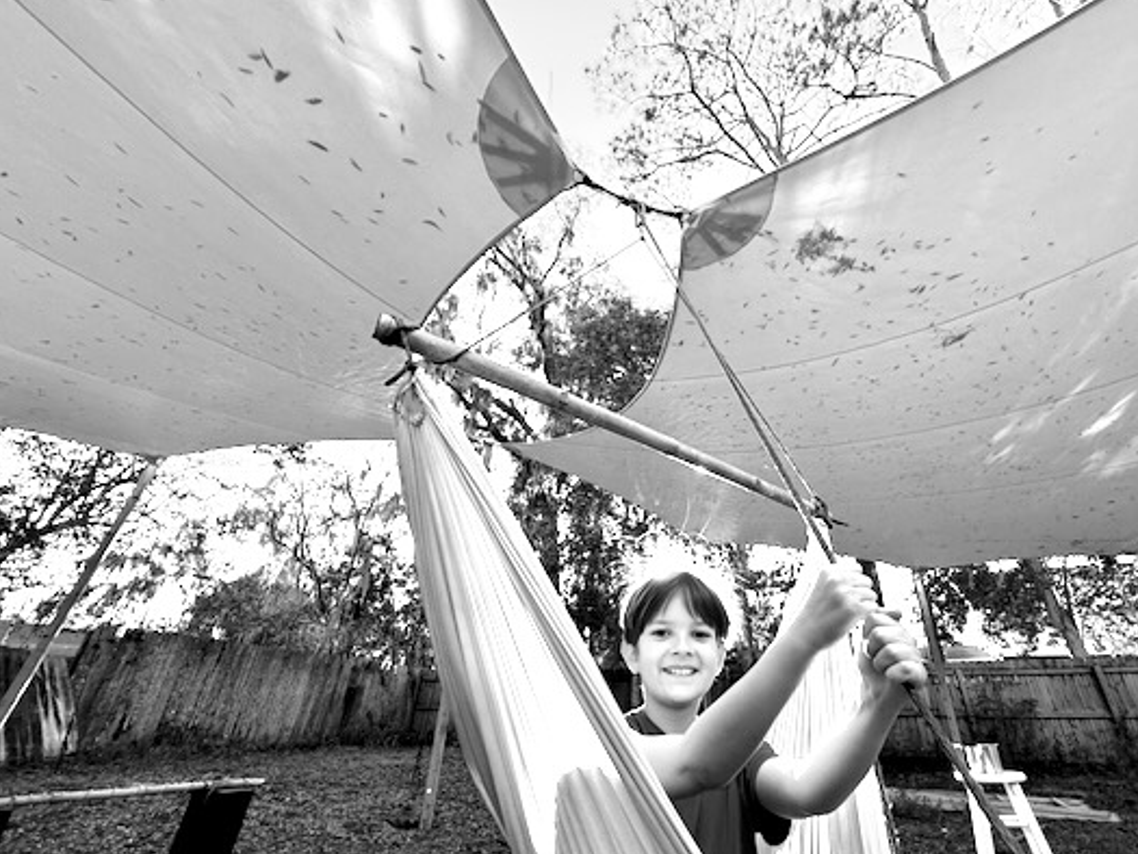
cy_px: 455
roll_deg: -0.9
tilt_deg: +28.3
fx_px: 526
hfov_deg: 93.9
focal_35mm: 16
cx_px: 648
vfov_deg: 78.0
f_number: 2.2
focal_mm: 2.22
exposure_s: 1/205
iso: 64
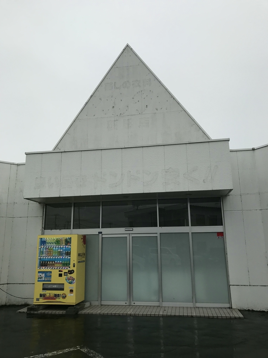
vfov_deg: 63.4
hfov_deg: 49.7
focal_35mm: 28
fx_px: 289
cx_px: 134
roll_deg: -0.2
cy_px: 179
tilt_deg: +14.0
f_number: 1.8
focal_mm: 3.99
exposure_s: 1/389
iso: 20
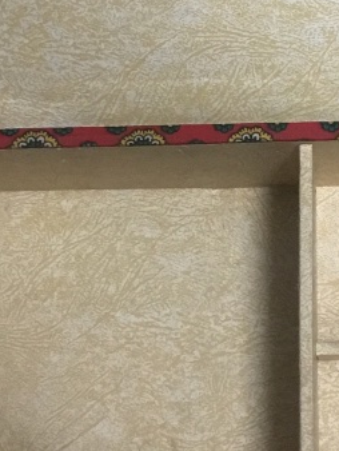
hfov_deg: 13.3
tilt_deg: -77.6
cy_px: 109
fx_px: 1435
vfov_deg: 17.8
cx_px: 338
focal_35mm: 110
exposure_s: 1/33
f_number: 2.4
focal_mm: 3.3
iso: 125
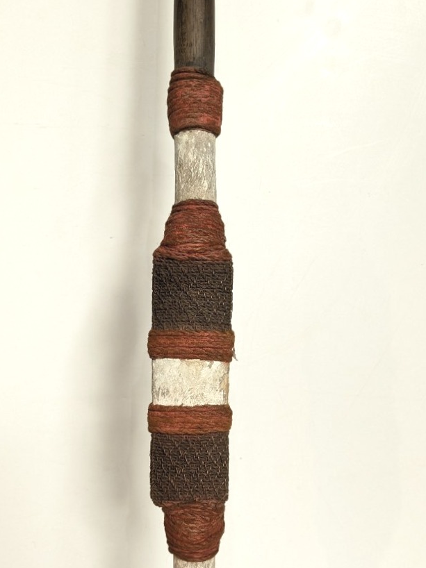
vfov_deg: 47.5
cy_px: 349
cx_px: 201
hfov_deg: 36.8
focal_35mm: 39
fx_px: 640
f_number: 1.73
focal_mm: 4.38
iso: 71
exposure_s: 1/99.9
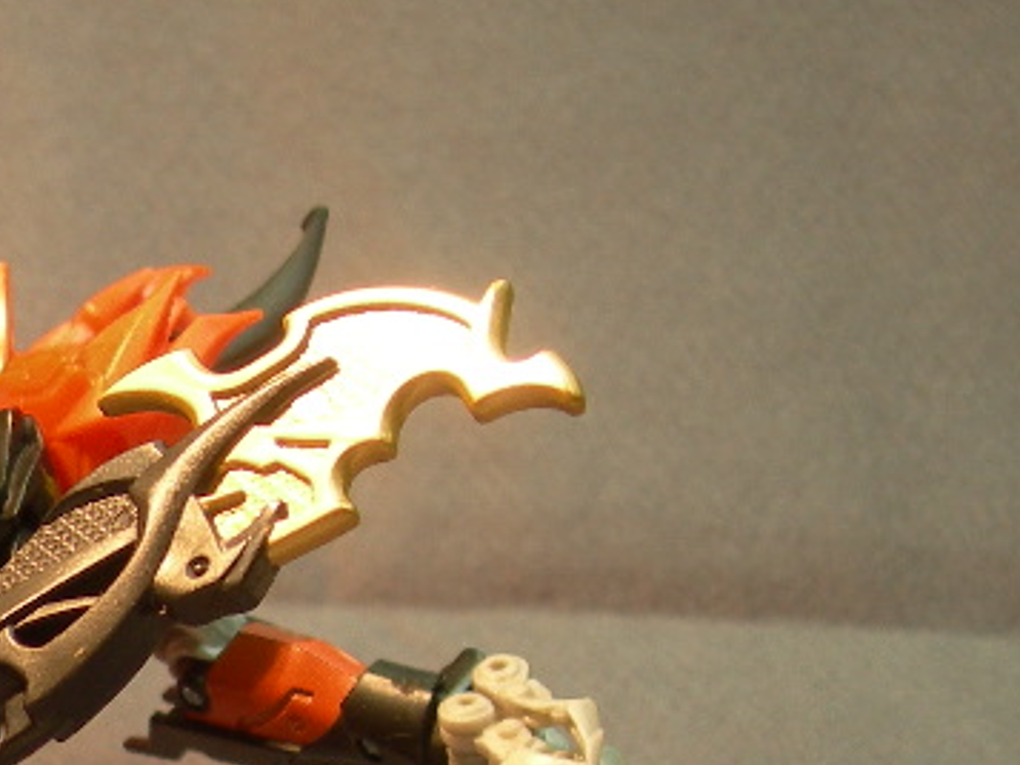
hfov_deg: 17.3
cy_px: 939
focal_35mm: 109
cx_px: -180
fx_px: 3213
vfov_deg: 13.2
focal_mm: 7.8
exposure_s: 1/14.8
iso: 50
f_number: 2.8
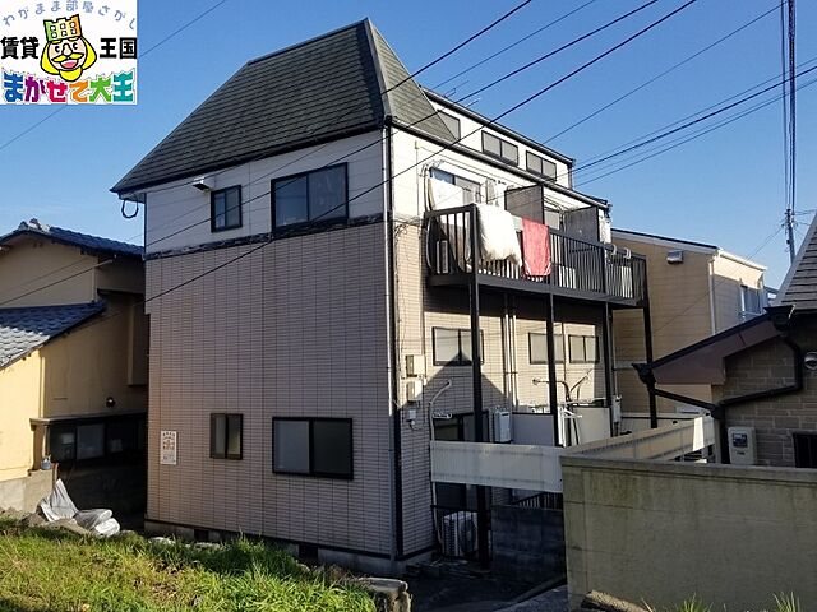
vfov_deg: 53.1
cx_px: 408
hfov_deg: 67.3
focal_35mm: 26
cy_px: 306
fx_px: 614
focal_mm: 4.25
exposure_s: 1/2212
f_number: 1.7
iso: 50
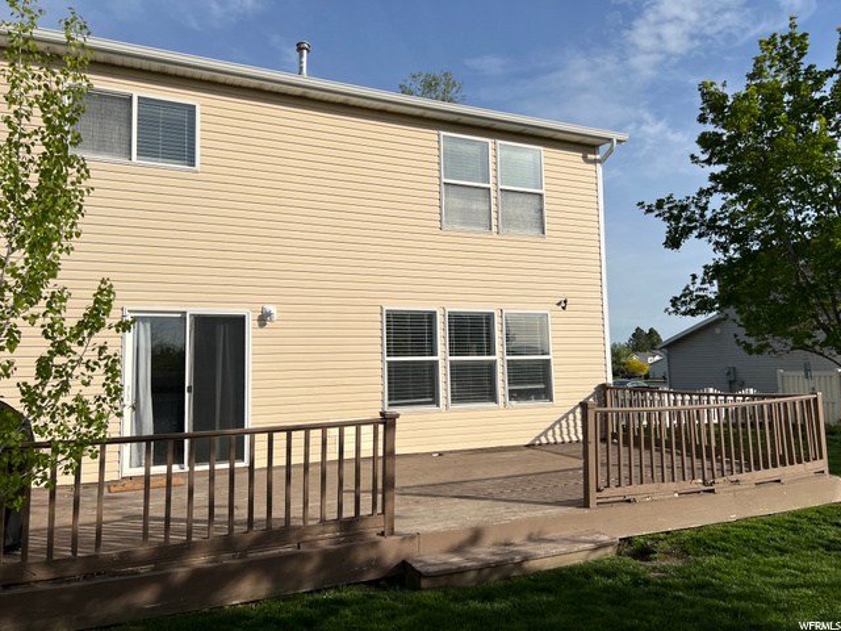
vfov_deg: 53.1
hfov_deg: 67.3
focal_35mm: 26
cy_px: 316
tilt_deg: +5.9
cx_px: 420
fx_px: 632
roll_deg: +1.1
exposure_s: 1/8000
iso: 50
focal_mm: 5.7
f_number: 1.5
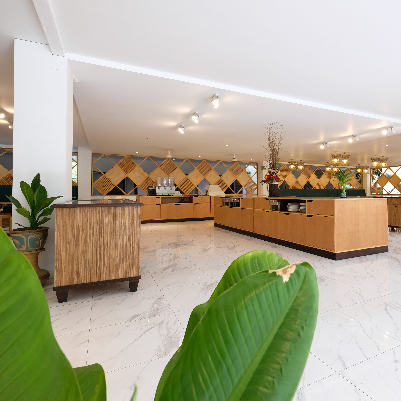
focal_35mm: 20
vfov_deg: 74.8
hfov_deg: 73.6
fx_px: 262
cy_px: 193
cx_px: 250
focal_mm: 10
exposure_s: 1/15
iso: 640
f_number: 5
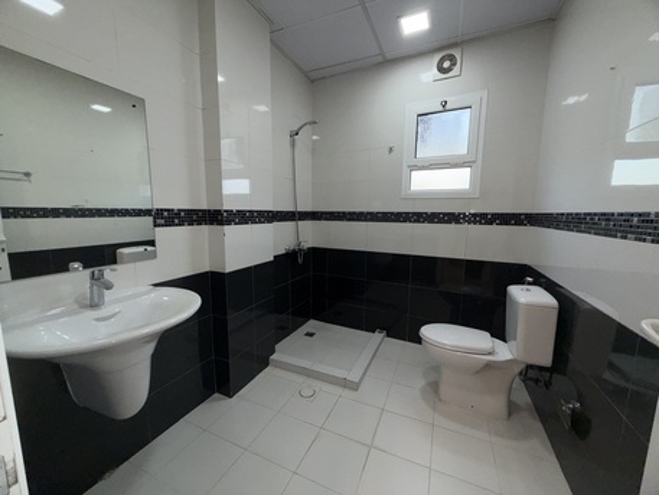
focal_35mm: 14
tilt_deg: -7.1
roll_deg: +0.2
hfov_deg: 102.0
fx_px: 267
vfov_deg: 85.7
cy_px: 248
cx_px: 330
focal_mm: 2.22
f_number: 2.2
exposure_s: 1/121
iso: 50
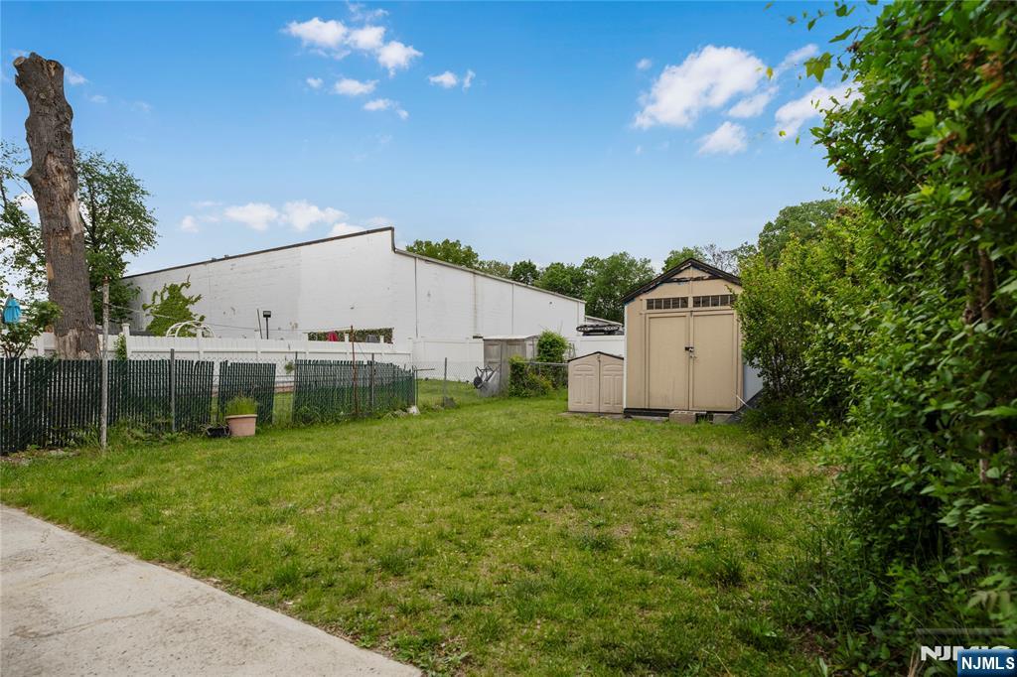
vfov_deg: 73.7
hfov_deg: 96.8
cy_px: 338
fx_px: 452
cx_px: 508
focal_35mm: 16
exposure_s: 1/400
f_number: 4.5
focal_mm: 16
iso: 100
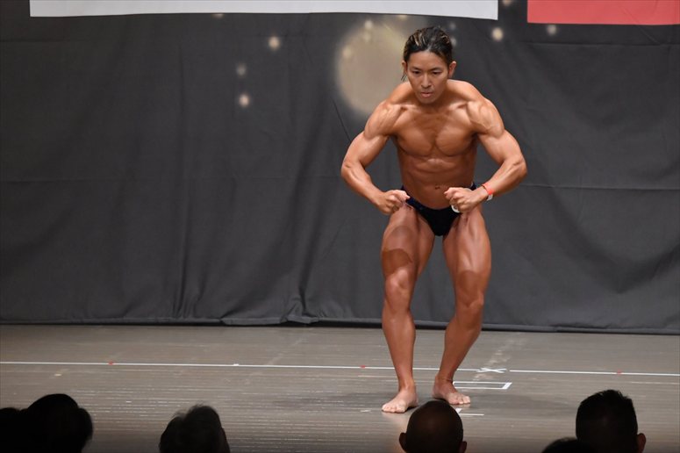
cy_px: 226
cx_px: 340
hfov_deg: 8.6
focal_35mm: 240
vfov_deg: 5.7
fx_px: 4531
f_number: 5.6
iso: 6400
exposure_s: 1/400
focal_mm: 160
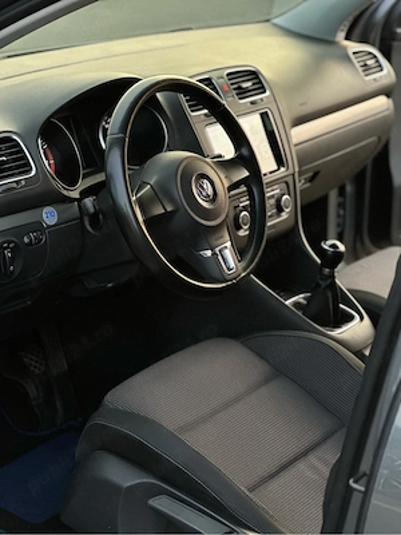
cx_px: 200
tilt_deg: -17.8
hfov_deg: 19.1
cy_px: 268
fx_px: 1189
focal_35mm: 77
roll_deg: -0.5
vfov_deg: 25.3
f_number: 2.8
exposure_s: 1/33
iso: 200
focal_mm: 9
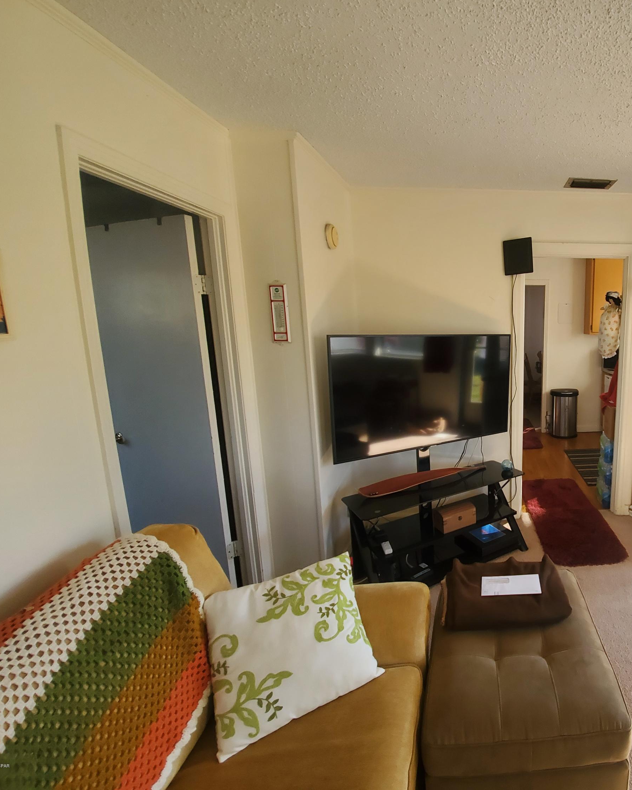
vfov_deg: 89.6
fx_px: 398
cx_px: 511
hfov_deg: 69.1
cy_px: 394
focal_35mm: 17
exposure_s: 1/59
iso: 64
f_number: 2.2
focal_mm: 1.8
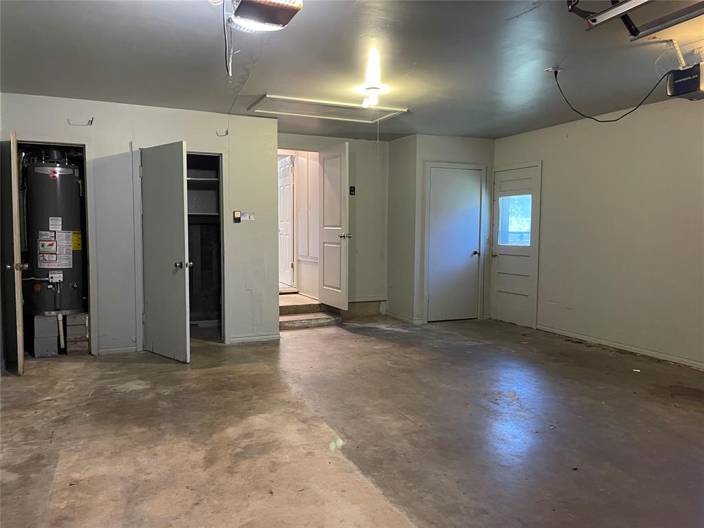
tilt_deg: -4.9
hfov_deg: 69.4
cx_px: 352
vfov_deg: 54.9
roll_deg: -1.2
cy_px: 264
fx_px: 508
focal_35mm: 25
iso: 500
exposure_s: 1/60
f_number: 1.6
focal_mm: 5.1
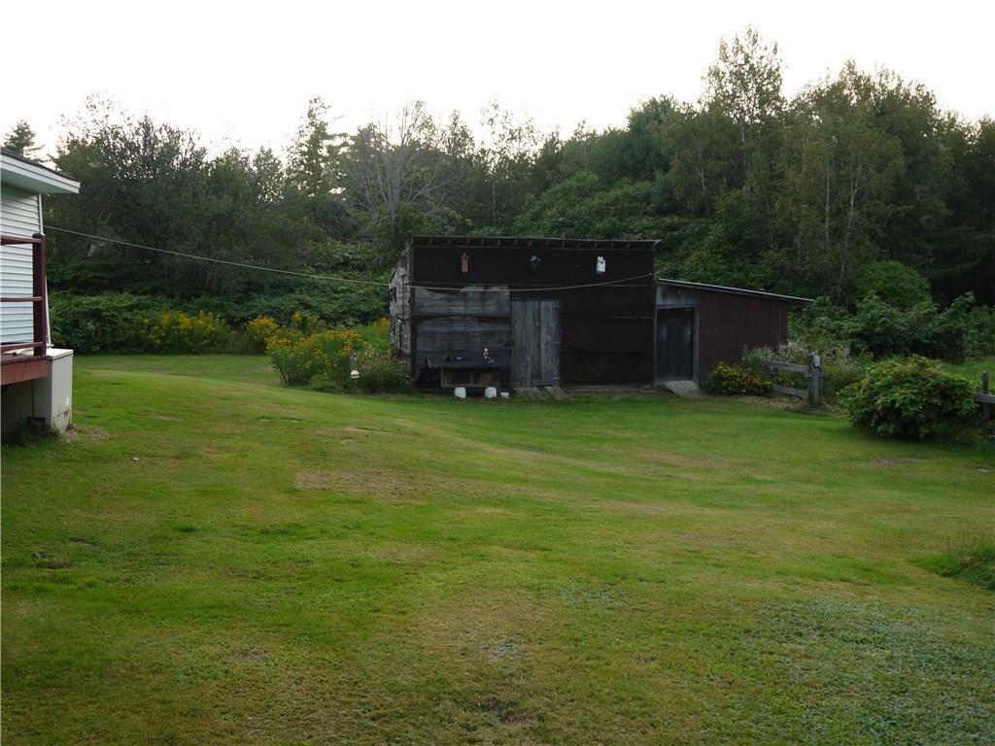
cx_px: 498
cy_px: 373
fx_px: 1035
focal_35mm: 36
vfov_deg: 39.7
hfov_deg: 51.4
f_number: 4.1
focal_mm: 18
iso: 160
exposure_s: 1/100
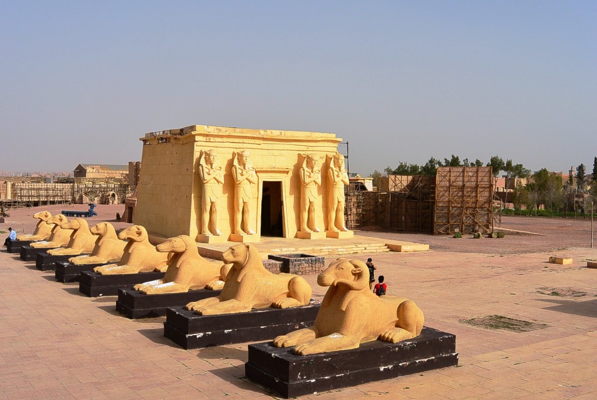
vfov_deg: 34.3
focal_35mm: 39
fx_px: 647
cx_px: 298
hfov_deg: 49.5
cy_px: 200
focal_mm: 14.5
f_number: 5
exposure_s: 1/1000
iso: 100
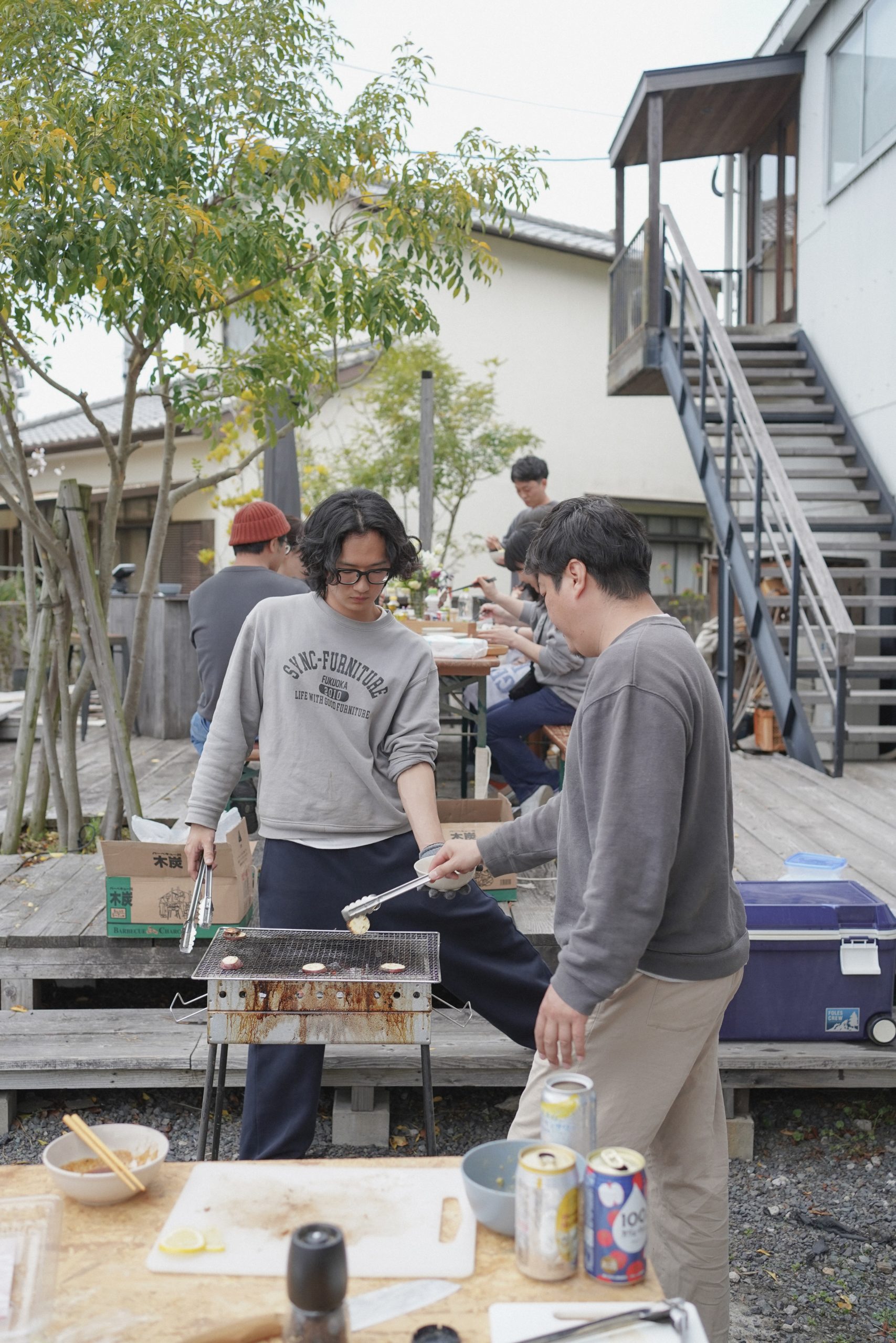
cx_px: 448
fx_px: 1306
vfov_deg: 54.4
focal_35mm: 35
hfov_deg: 37.9
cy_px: 672
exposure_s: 1/160
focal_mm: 35
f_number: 3.5
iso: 640
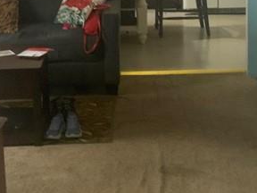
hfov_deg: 19.0
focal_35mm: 103
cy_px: 29
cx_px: 172
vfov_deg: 14.3
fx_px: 765
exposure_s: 1/40
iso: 160
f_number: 1.8
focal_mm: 3
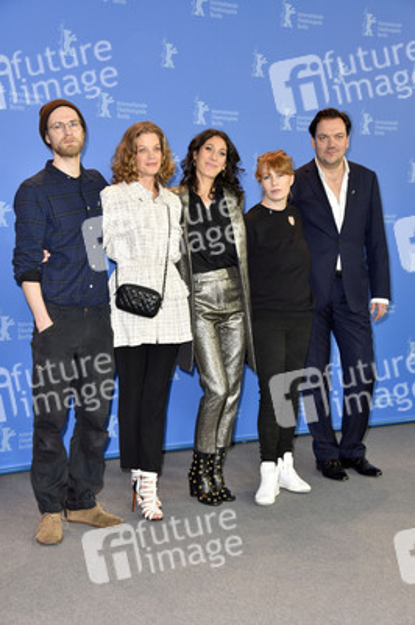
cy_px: 312
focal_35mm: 48
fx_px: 831
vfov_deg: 41.1
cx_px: 208
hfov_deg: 28.0
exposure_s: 1/125
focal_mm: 48
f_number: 5.6
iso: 800
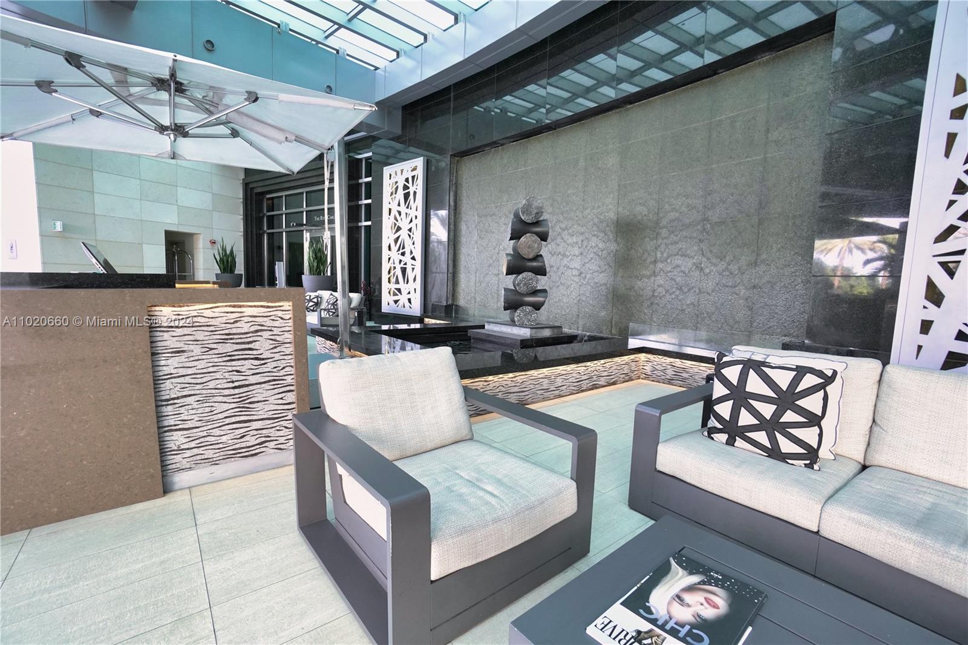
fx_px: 403
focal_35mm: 15
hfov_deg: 100.4
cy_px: 322
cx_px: 484
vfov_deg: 77.3
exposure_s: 1/60
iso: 1000
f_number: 6.3
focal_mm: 10
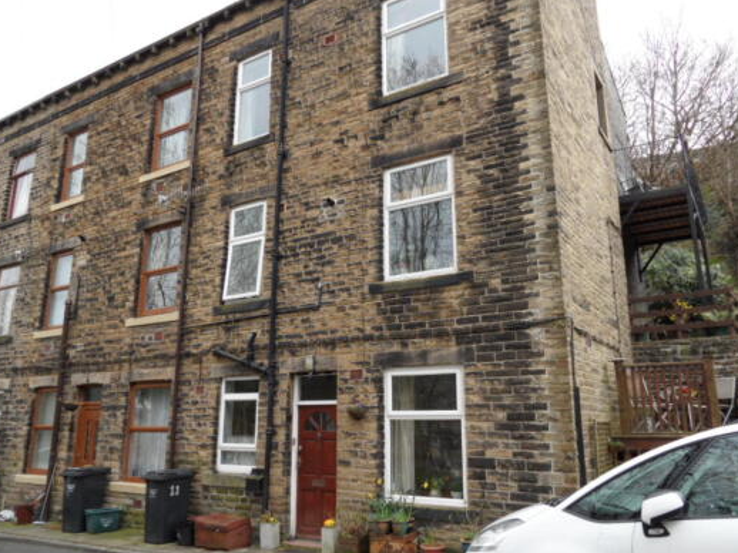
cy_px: 274
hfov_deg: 65.3
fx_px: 575
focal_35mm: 27
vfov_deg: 51.3
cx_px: 374
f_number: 3.2
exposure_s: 1/250
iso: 80
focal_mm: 3.9
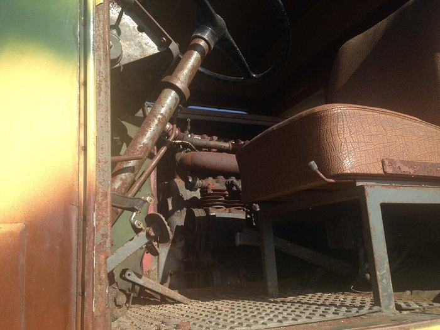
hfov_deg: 55.4
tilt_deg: +14.0
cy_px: 165
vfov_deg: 42.9
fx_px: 419
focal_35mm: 33
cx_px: 220
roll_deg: +0.5
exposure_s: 1/935
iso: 50
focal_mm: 4.12
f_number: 2.4
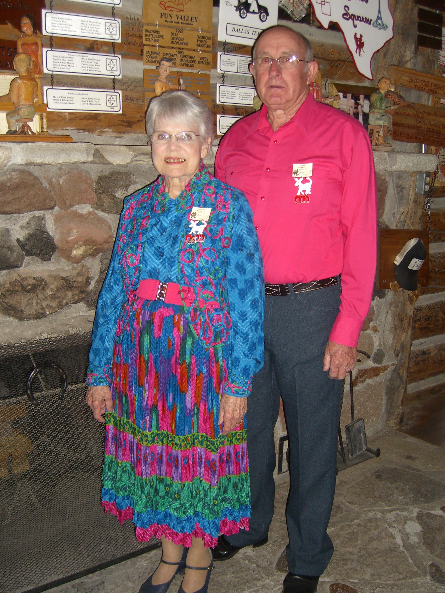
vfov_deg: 49.0
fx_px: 651
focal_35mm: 38
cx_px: 222
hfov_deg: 37.7
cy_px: 296
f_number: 2.8
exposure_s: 1/60
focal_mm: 7.9
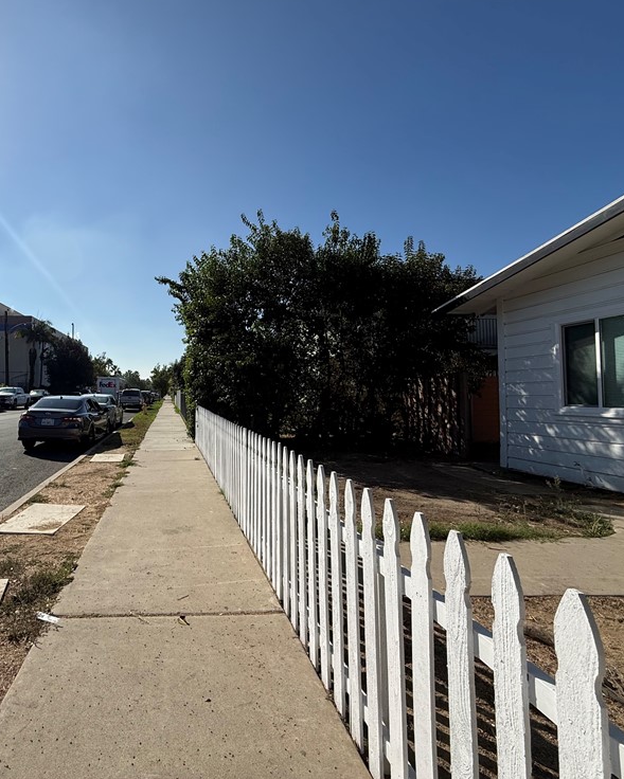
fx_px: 439
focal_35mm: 19
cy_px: 375
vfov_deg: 83.2
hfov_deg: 67.2
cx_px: 170
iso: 50
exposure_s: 1/4425
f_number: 2.2
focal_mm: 2.22
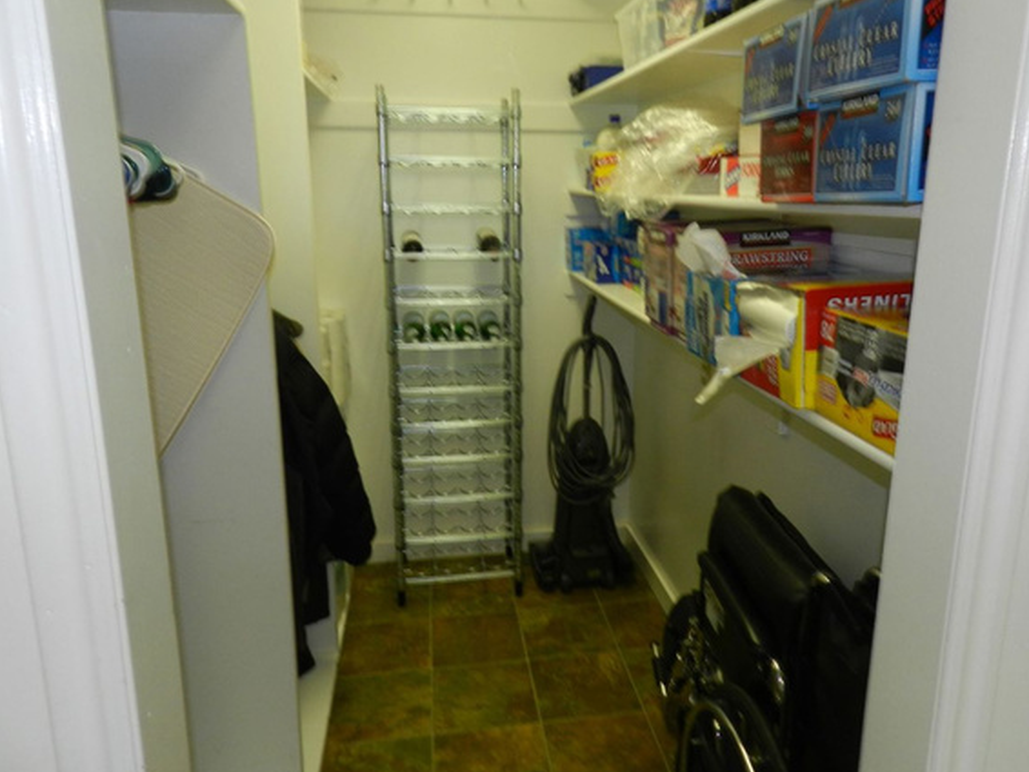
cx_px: 564
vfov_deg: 53.1
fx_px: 773
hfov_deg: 67.1
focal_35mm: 26
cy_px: 363
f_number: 3.4
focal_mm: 4
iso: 200
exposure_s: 1/30
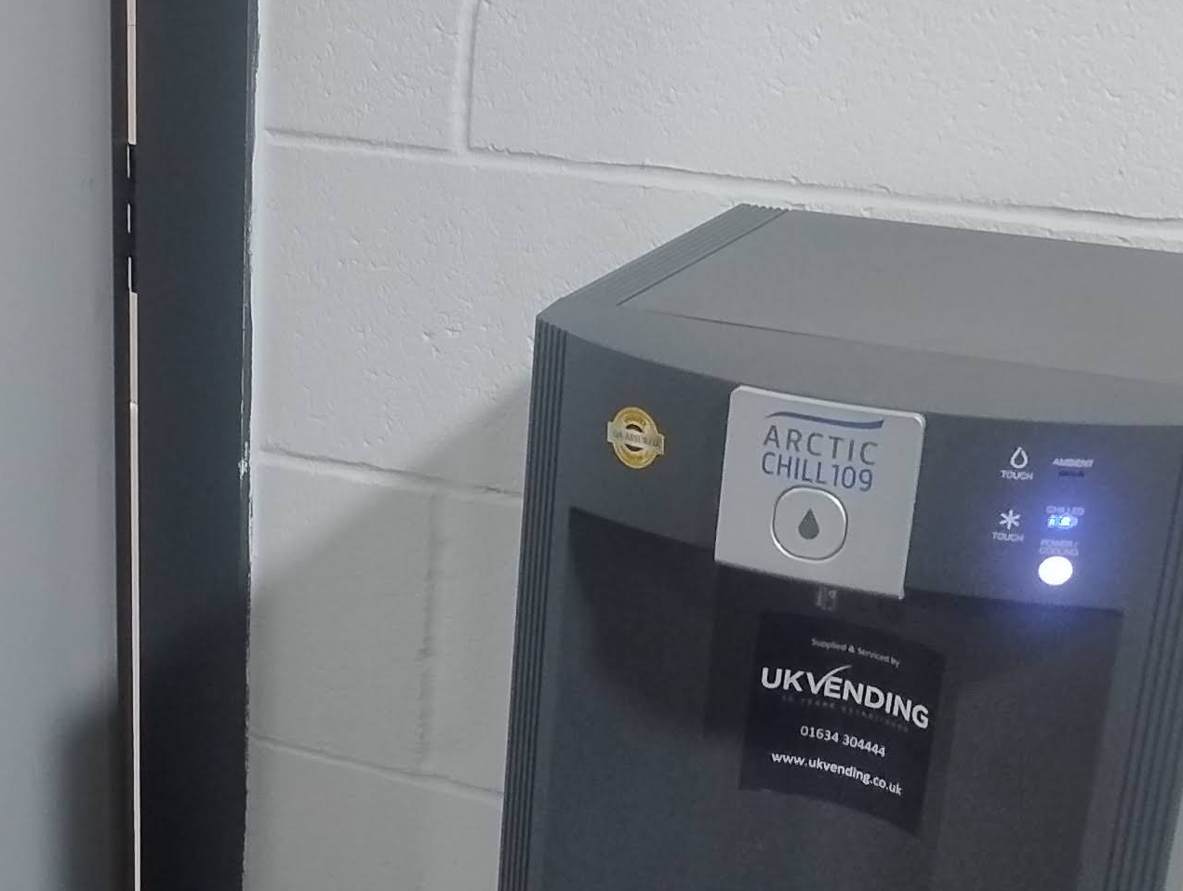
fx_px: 2635
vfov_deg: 18.9
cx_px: 65
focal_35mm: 77
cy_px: 785
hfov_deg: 24.4
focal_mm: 5.56
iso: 1034
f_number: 1.8
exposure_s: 1/33.3
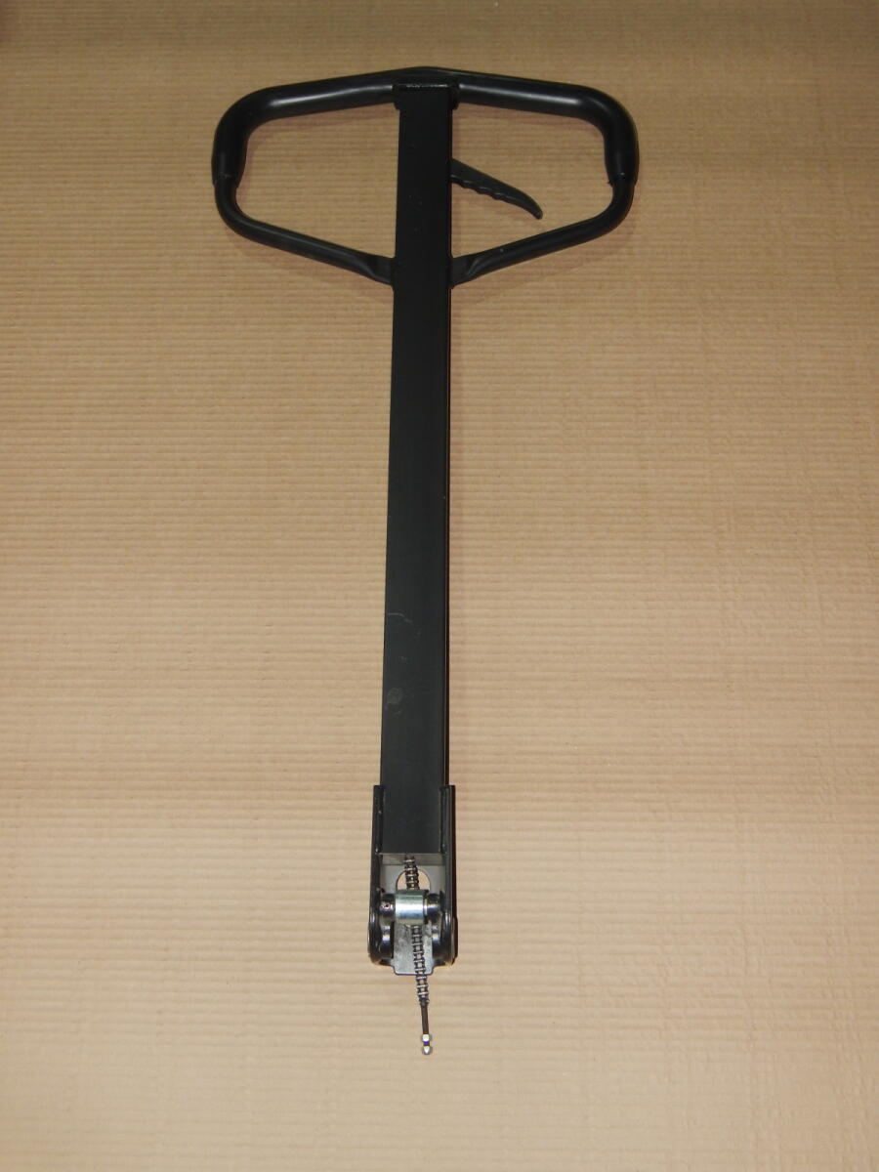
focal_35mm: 49
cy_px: 586
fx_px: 1659
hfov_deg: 29.7
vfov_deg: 38.9
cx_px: 440
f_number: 7.4
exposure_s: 1/30
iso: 200
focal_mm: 8.6
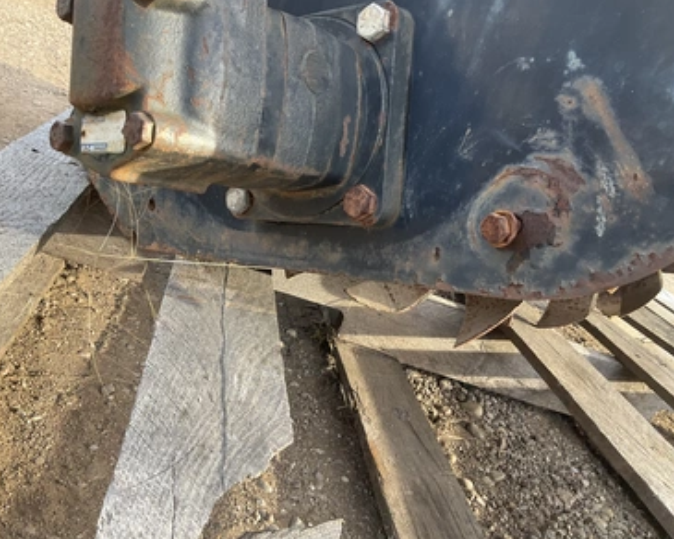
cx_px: 318
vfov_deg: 47.1
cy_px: 270
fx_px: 618
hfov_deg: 57.1
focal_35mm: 31
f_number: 1.8
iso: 20
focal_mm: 3
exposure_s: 1/122
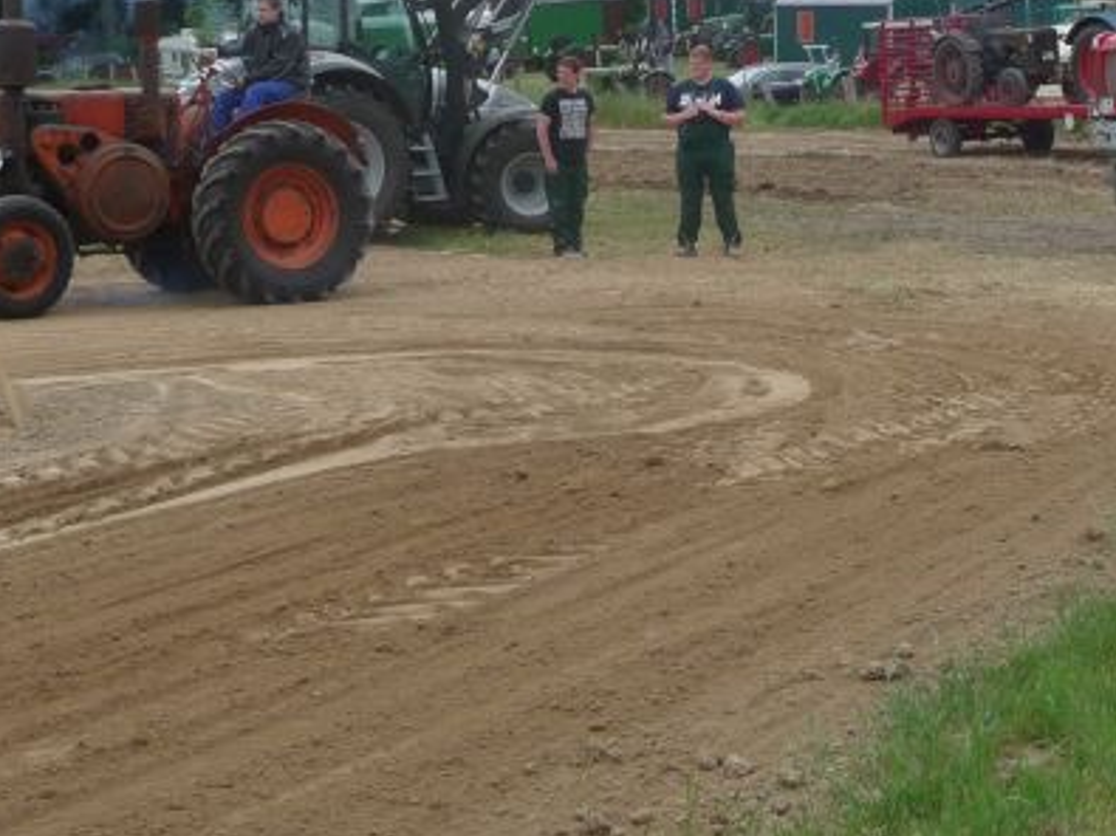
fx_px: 2353
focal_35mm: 73
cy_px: 158
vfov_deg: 19.9
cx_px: 667
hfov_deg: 26.6
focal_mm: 6
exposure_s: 1/400
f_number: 3.7
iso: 100
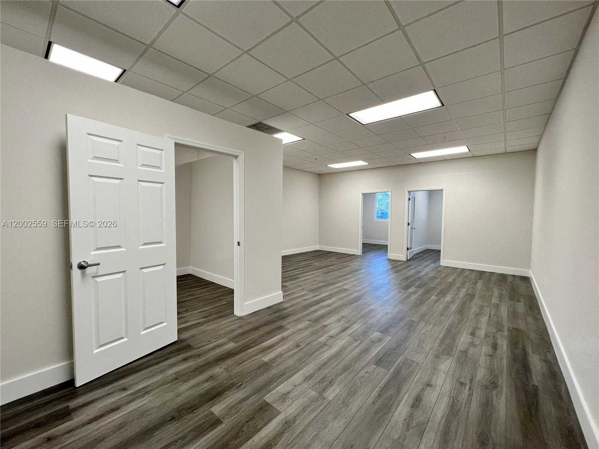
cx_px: 300
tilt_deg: -3.3
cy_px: 224
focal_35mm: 13
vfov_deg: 89.9
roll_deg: -1.9
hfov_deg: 106.2
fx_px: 225
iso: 160
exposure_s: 1/120
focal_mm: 1.57
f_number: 1.8
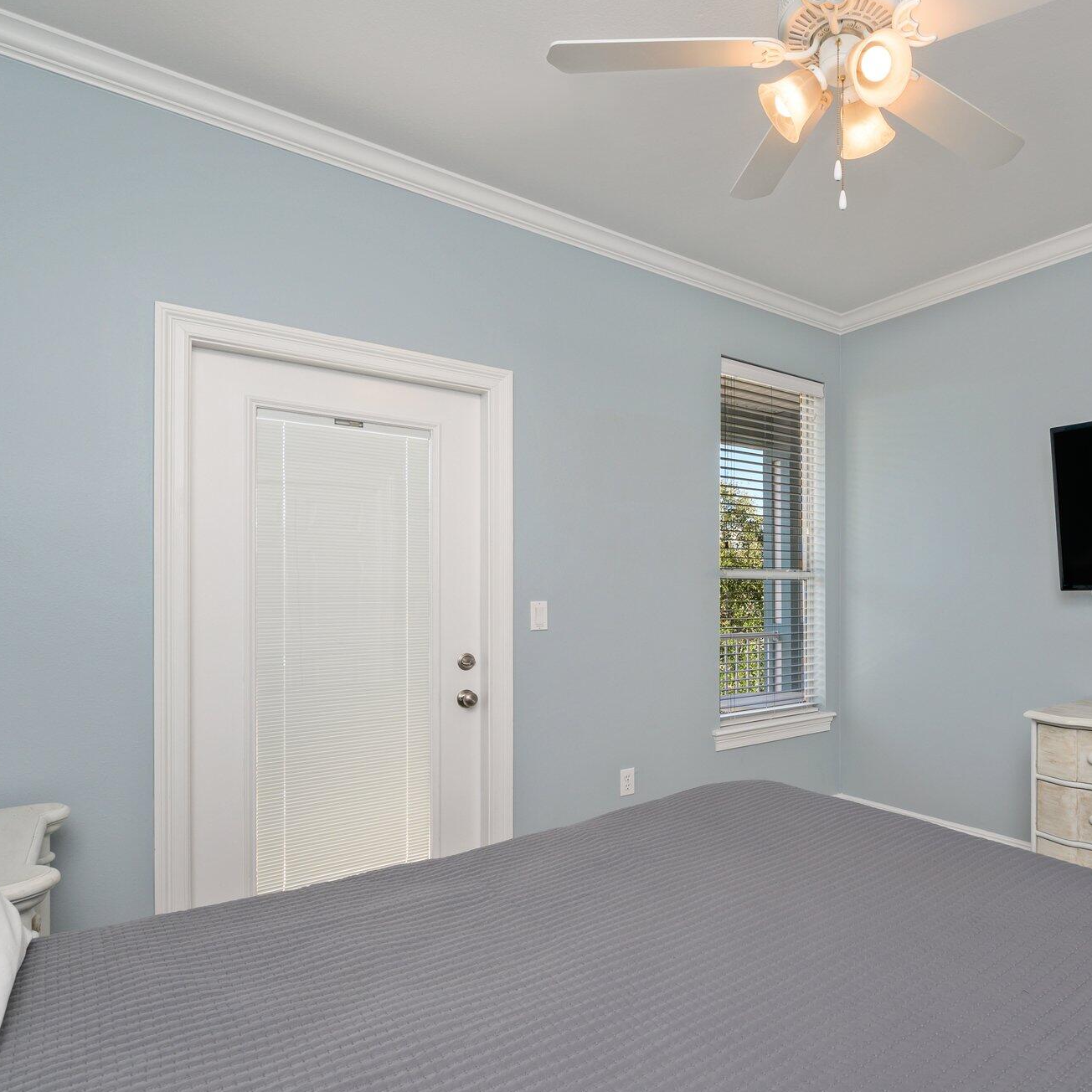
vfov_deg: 73.0
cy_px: 554
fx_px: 738
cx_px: 781
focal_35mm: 21
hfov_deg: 69.5
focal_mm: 15.5
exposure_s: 1/80
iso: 320
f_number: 9
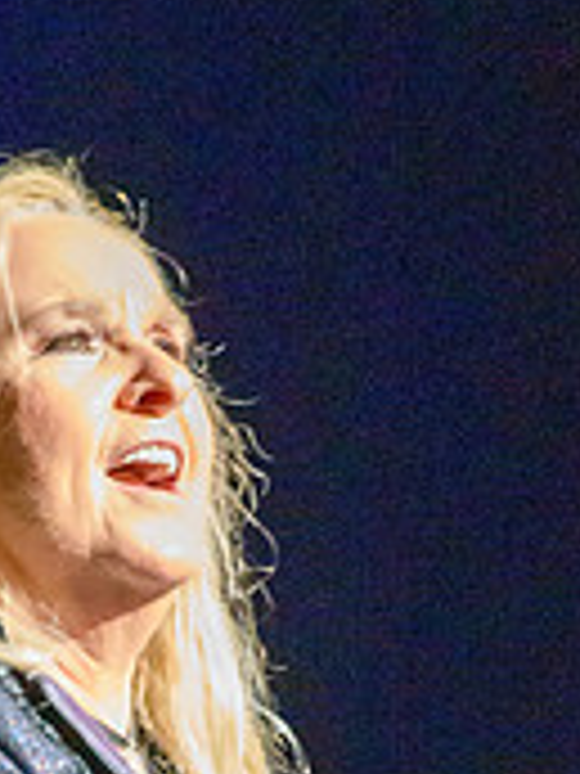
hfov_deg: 2.2
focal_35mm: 681
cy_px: 760
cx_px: 121
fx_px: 15214
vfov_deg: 2.9
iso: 12800
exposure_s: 1/250
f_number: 5.3
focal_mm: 180
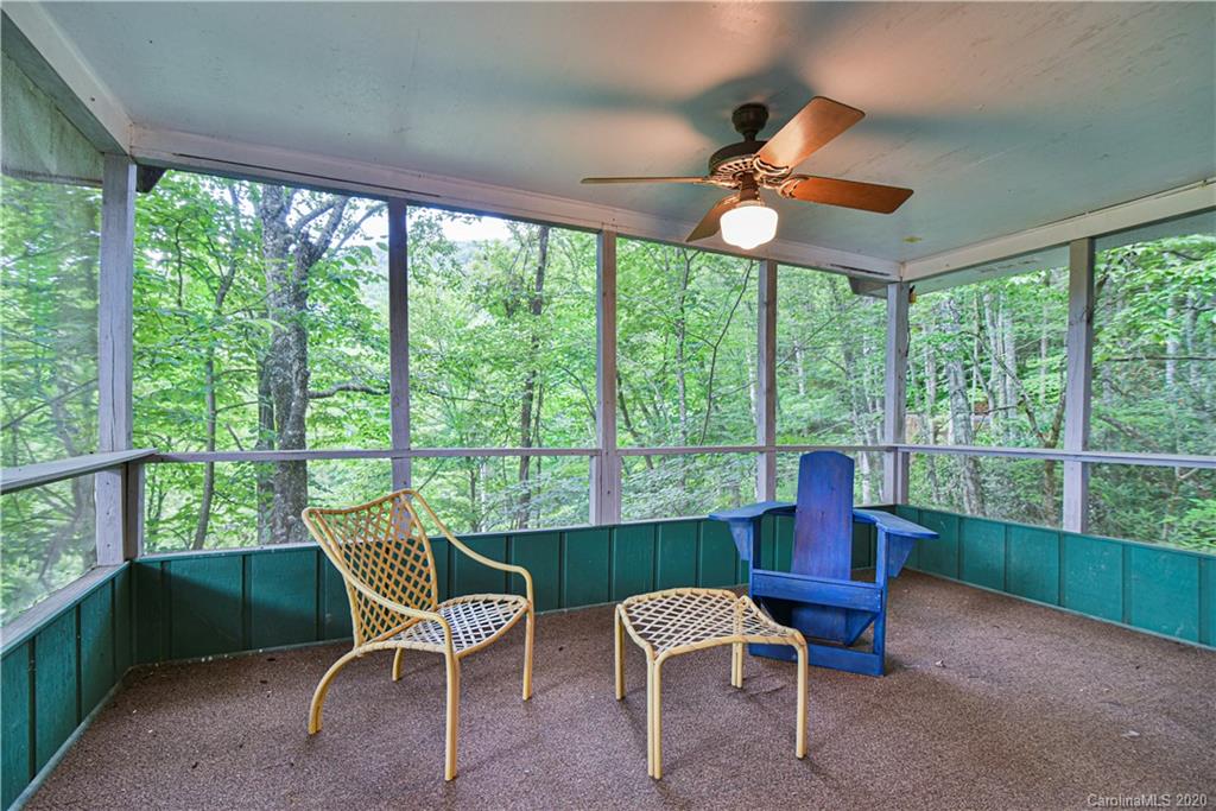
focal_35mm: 16
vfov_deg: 73.8
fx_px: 540
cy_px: 406
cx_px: 608
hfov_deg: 96.7
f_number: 4.5
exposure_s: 1/80
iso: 800
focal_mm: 16
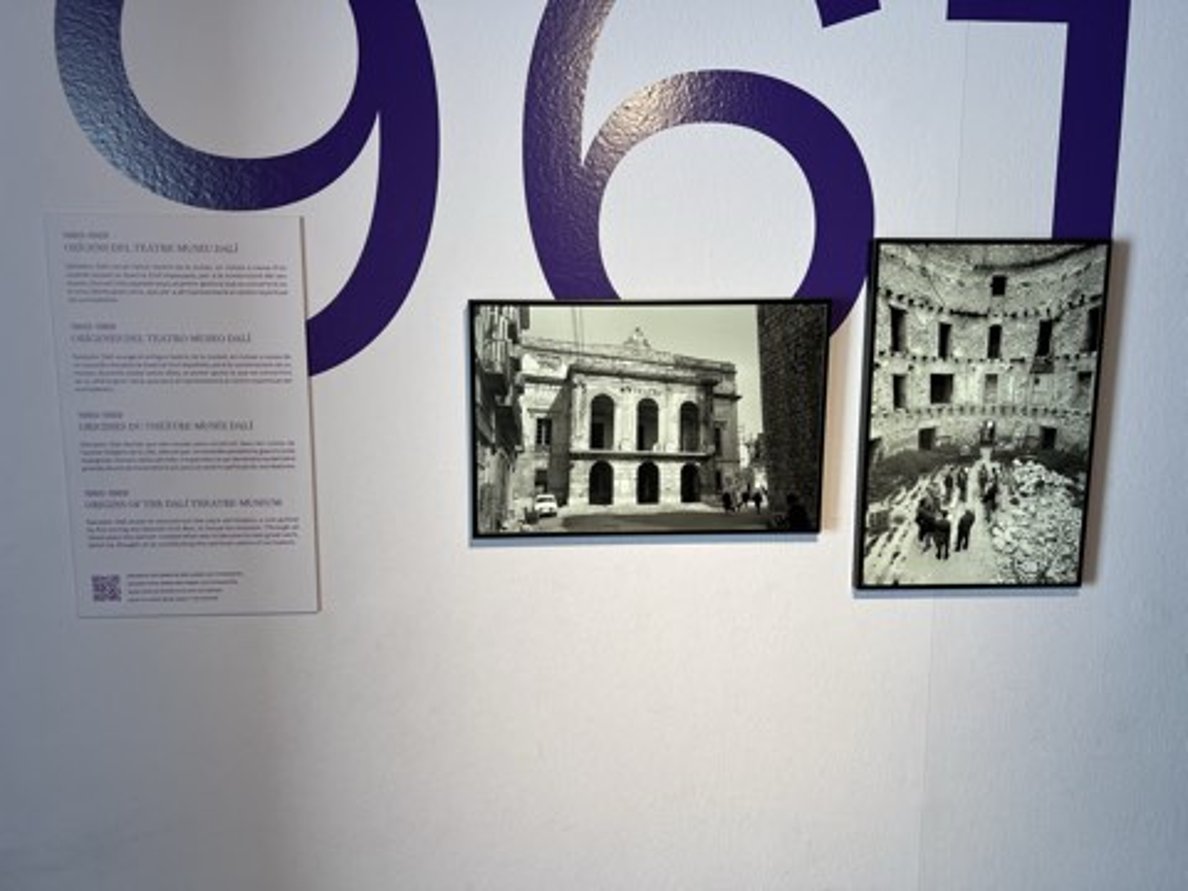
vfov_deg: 53.1
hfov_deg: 67.3
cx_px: 594
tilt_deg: -8.5
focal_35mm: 26
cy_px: 446
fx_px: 892
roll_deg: -0.6
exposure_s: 1/95
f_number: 1.5
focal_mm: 5.7
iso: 64
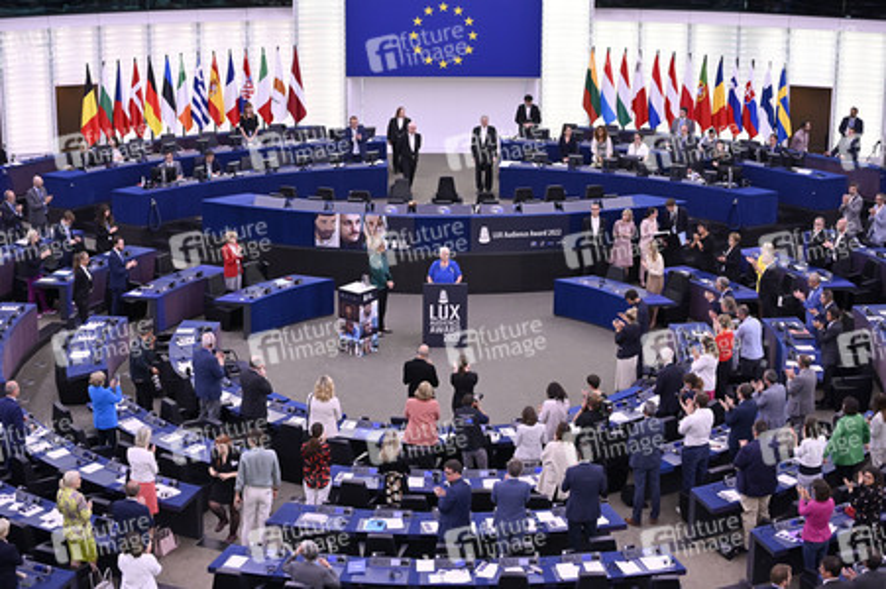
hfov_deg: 28.9
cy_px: 294
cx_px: 443
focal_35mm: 70
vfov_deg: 19.4
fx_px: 1721
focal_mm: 70
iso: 1600
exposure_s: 1/500
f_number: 2.8
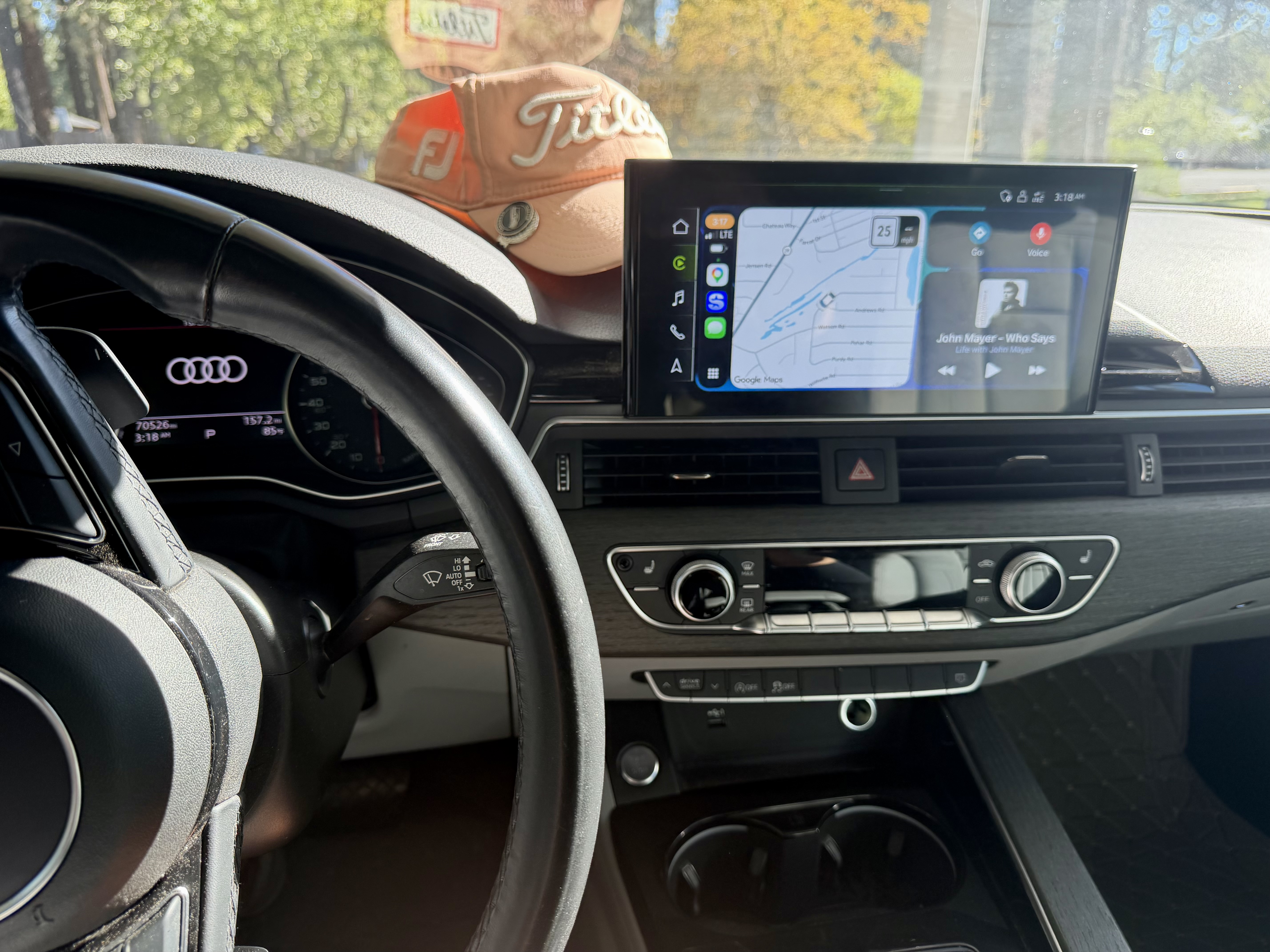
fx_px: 881
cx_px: 635
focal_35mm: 24
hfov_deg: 71.6
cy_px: 476
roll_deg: -0.2
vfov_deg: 56.8
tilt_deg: -20.1
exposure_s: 1/353
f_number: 1.78
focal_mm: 6.76
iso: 100
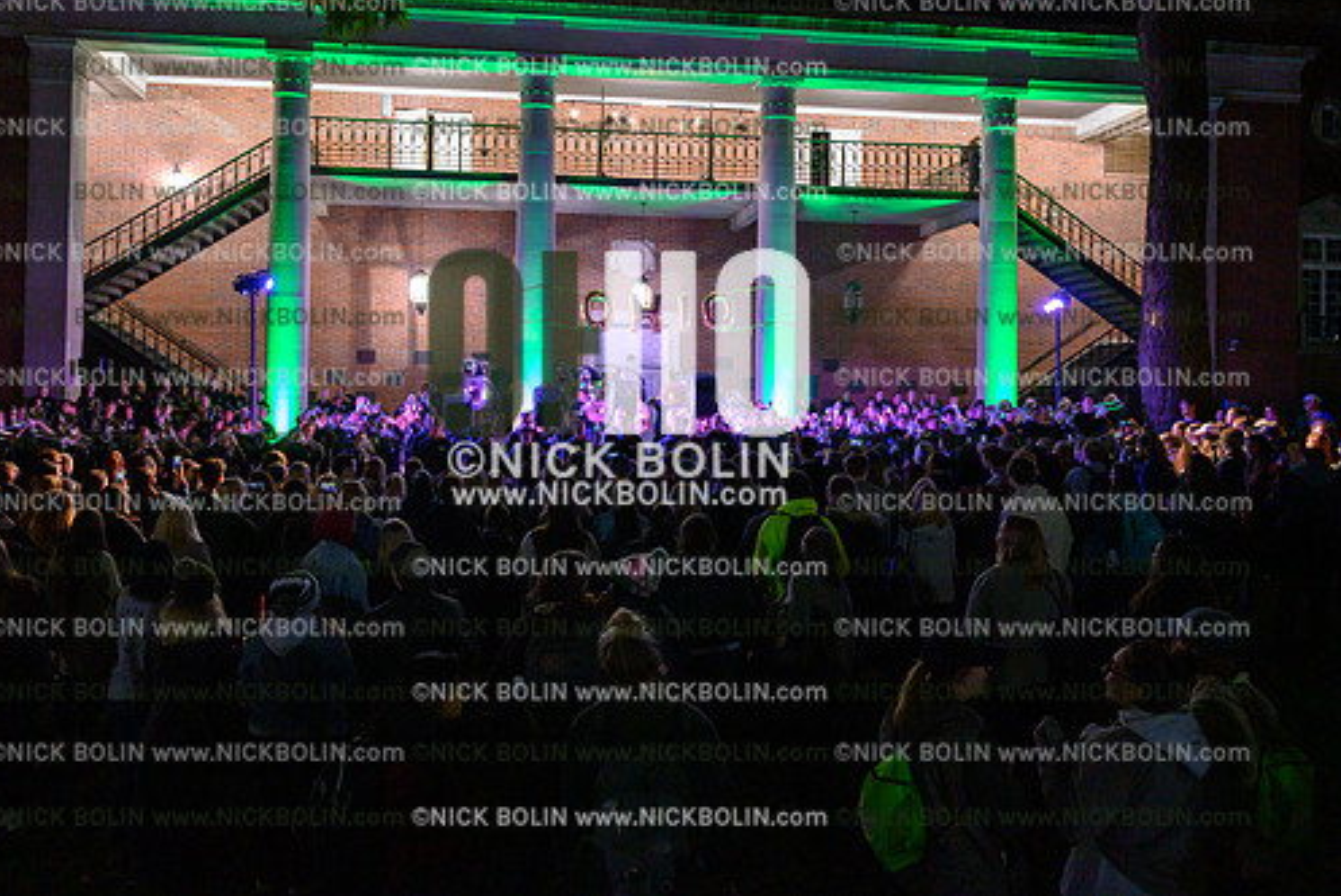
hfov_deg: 65.3
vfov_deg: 46.3
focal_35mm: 28
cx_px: 618
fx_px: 1044
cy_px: 379
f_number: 4
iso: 6400
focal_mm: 24
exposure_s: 1/80
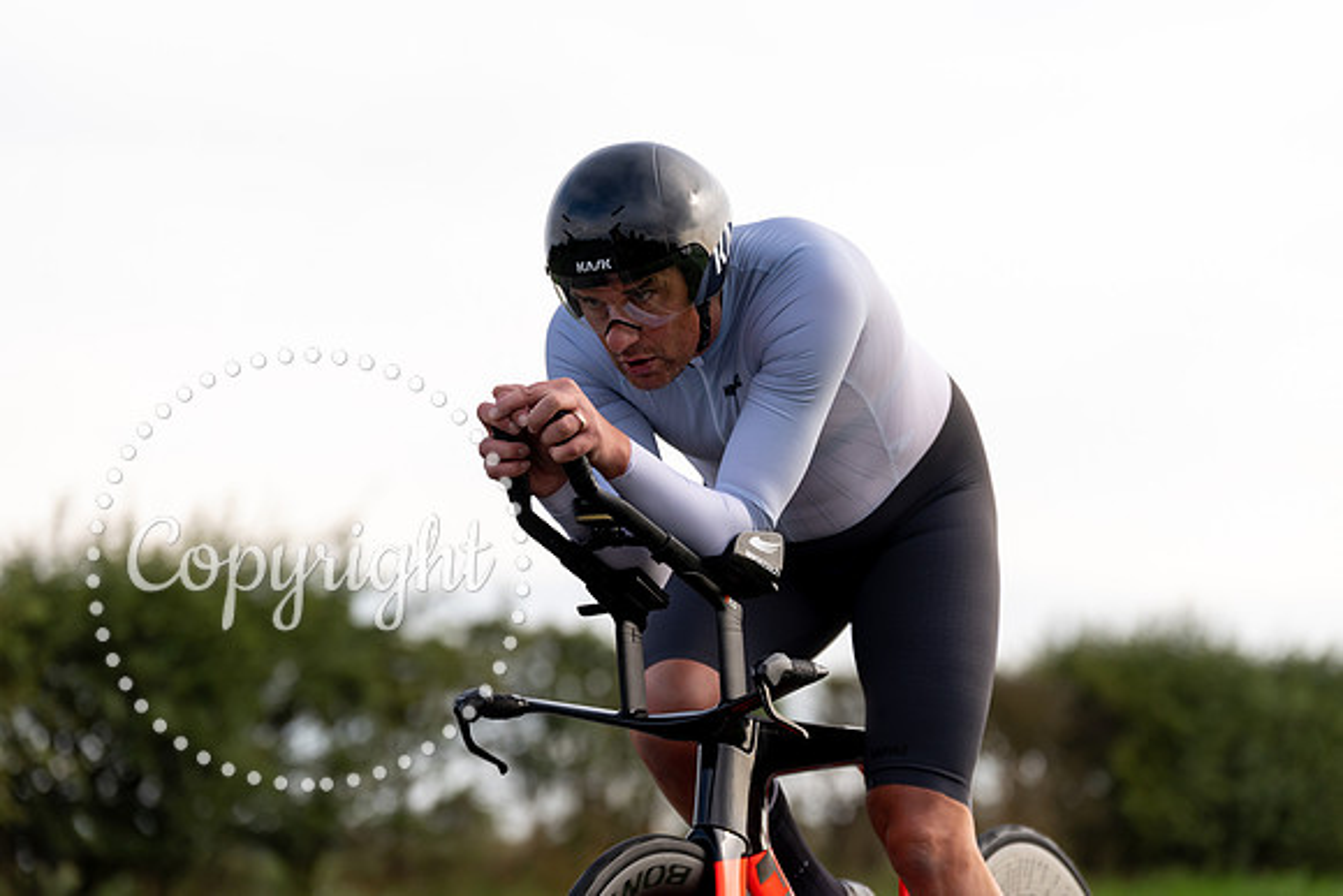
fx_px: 4552
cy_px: 448
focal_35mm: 122
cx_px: 672
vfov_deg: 11.2
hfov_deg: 16.8
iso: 100
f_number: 3.2
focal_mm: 122
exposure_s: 1/1000
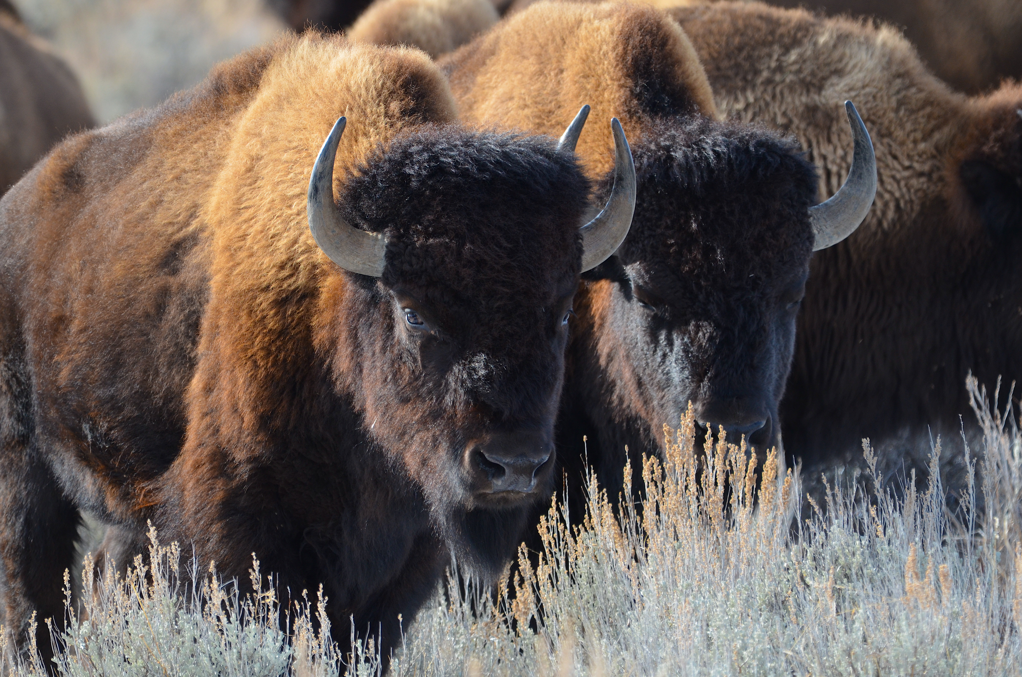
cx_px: 511
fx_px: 25497
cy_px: 338
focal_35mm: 900
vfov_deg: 1.5
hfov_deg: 2.3
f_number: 6.3
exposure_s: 1/500
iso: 400
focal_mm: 600
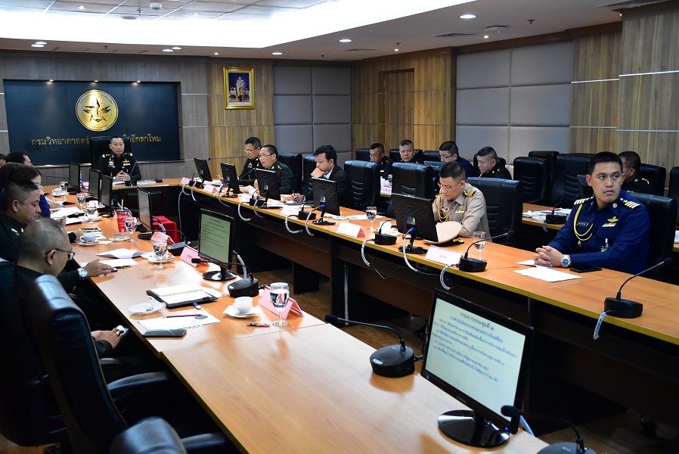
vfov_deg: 36.9
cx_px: 340
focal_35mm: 36
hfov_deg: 53.1
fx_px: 679
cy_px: 227
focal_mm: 24
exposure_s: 1/125
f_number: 4.5
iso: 3200
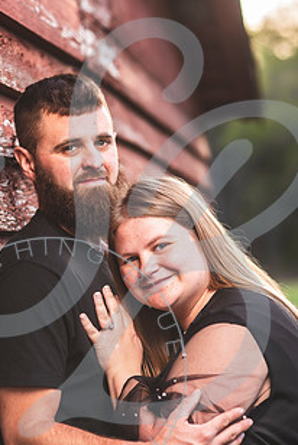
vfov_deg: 16.5
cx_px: 117
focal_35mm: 124
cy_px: 262
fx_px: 1536
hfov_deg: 11.1
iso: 100
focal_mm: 85
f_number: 2.8
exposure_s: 1/250
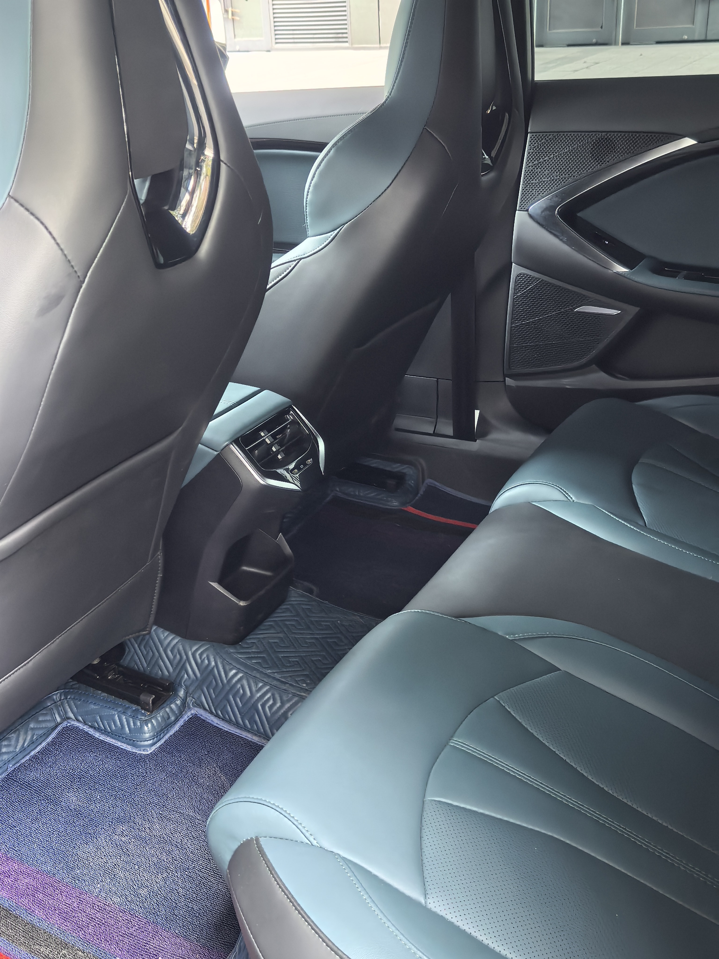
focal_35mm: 38
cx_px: 360
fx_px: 1052
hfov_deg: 37.7
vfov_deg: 49.0
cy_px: 480
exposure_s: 1/50
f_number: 1.6
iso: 200
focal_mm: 5.34
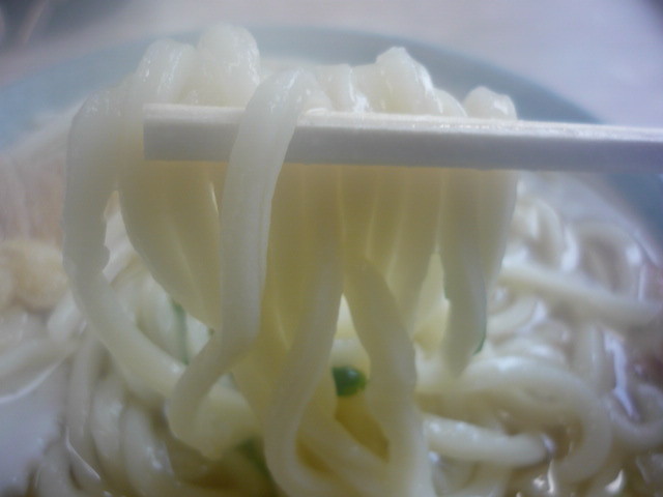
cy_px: 248
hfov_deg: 55.4
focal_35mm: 33
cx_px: 332
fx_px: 632
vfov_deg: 42.9
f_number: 2.8
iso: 100
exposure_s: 1/30
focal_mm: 5.5
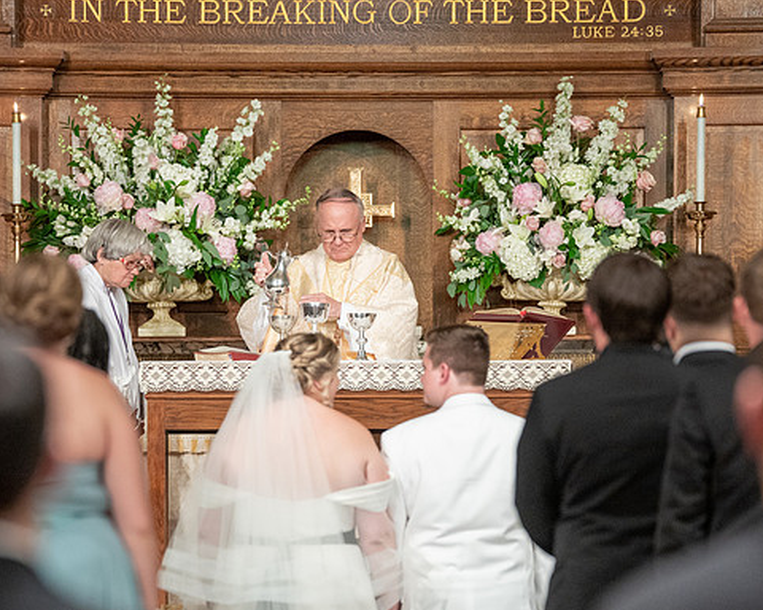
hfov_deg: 7.6
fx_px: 5758
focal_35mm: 255
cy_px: 334
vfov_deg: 6.1
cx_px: 343
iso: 2000
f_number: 2.8
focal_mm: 191
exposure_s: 1/160
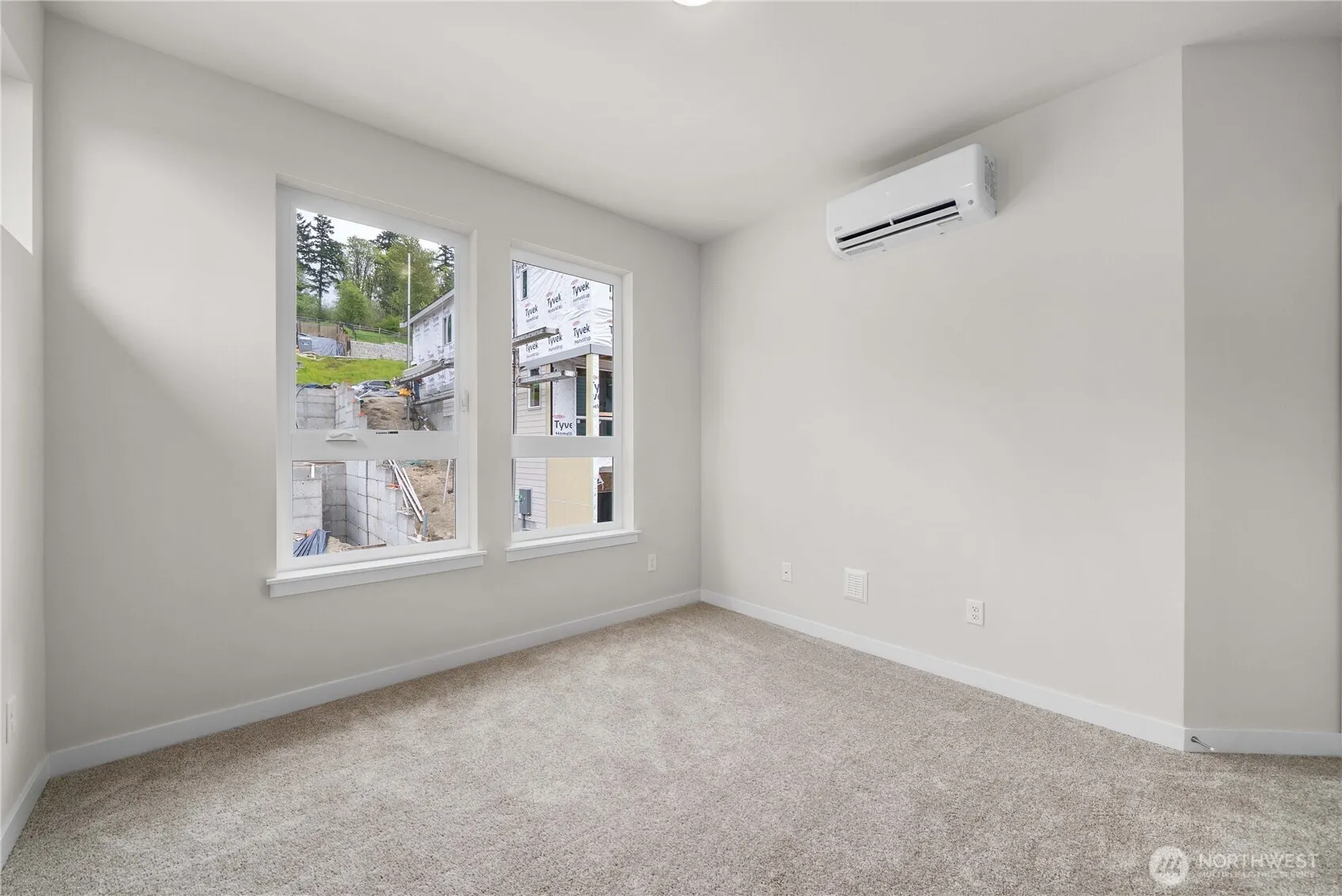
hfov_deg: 108.3
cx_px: 671
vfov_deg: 85.5
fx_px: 485
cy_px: 448
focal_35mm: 13
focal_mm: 13
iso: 800
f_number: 8
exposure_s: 1/30
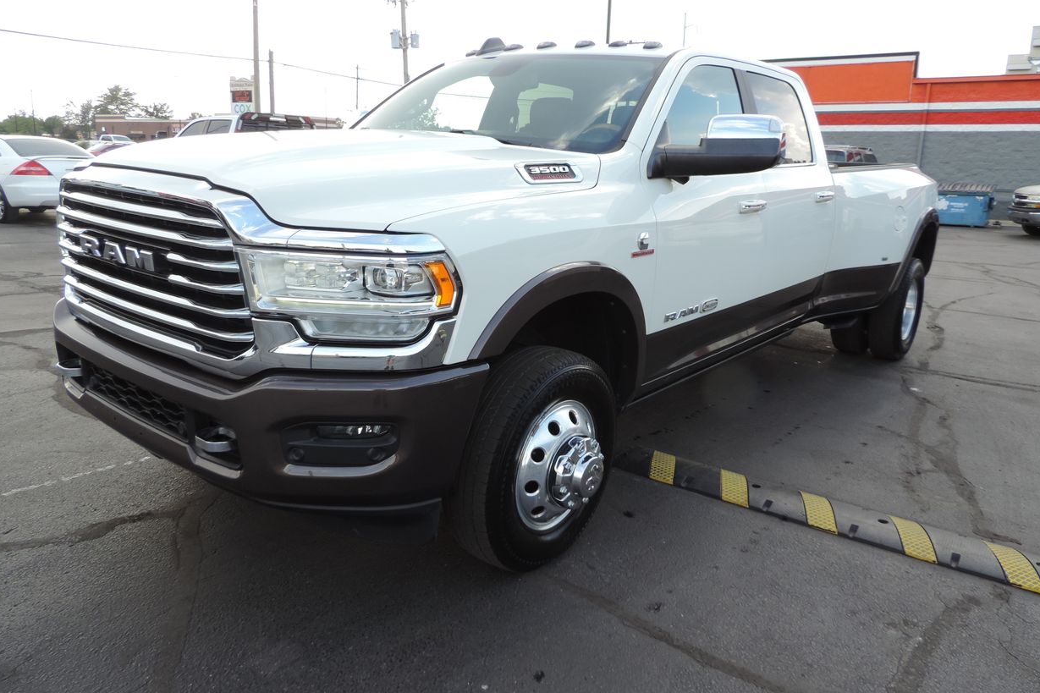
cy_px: 341
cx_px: 520
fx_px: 751
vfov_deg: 49.5
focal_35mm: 26
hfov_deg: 69.4
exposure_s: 1/200
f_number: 3
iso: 80
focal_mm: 4.3
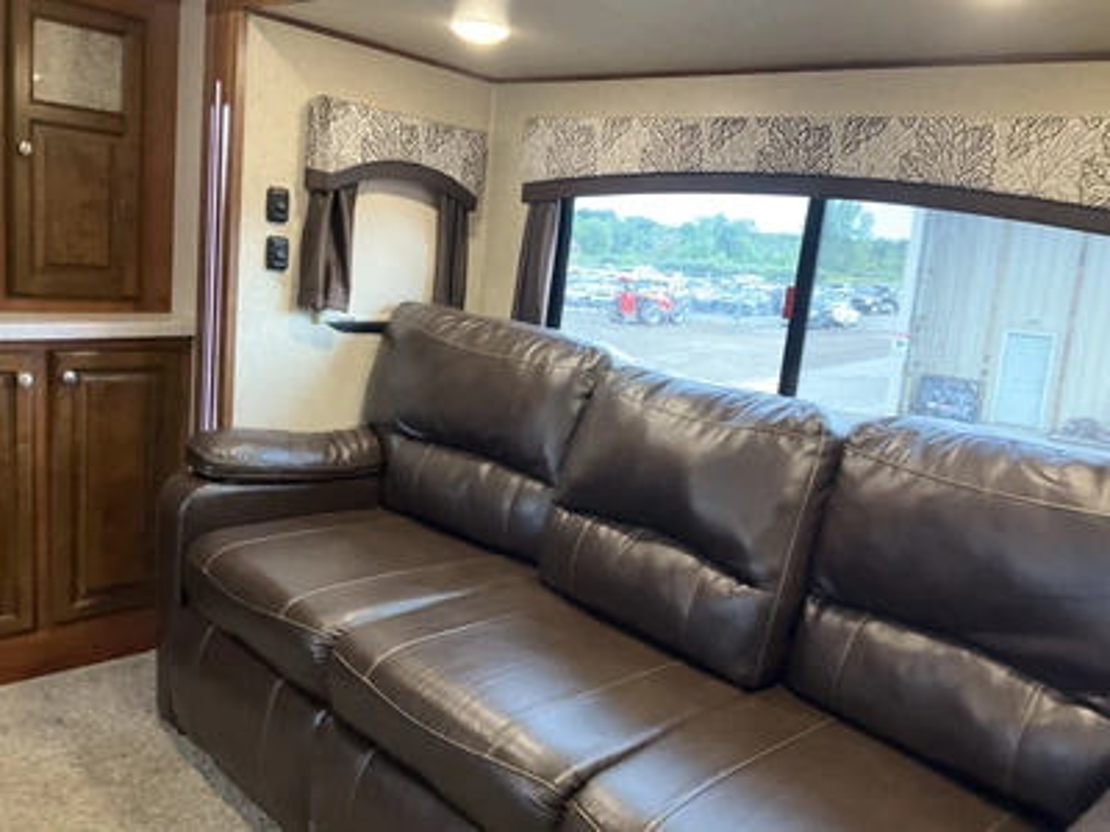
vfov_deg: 48.2
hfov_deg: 61.7
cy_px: 416
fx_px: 930
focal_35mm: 29
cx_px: 555
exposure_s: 1/41
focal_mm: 3
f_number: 1.8
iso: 320
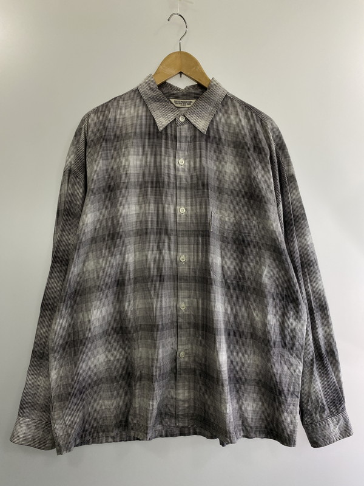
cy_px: 243
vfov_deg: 67.3
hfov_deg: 53.1
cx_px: 182
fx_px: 365
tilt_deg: -18.4
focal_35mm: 26
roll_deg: -0.9
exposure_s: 1/100
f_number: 1.8
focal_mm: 4.25
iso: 40
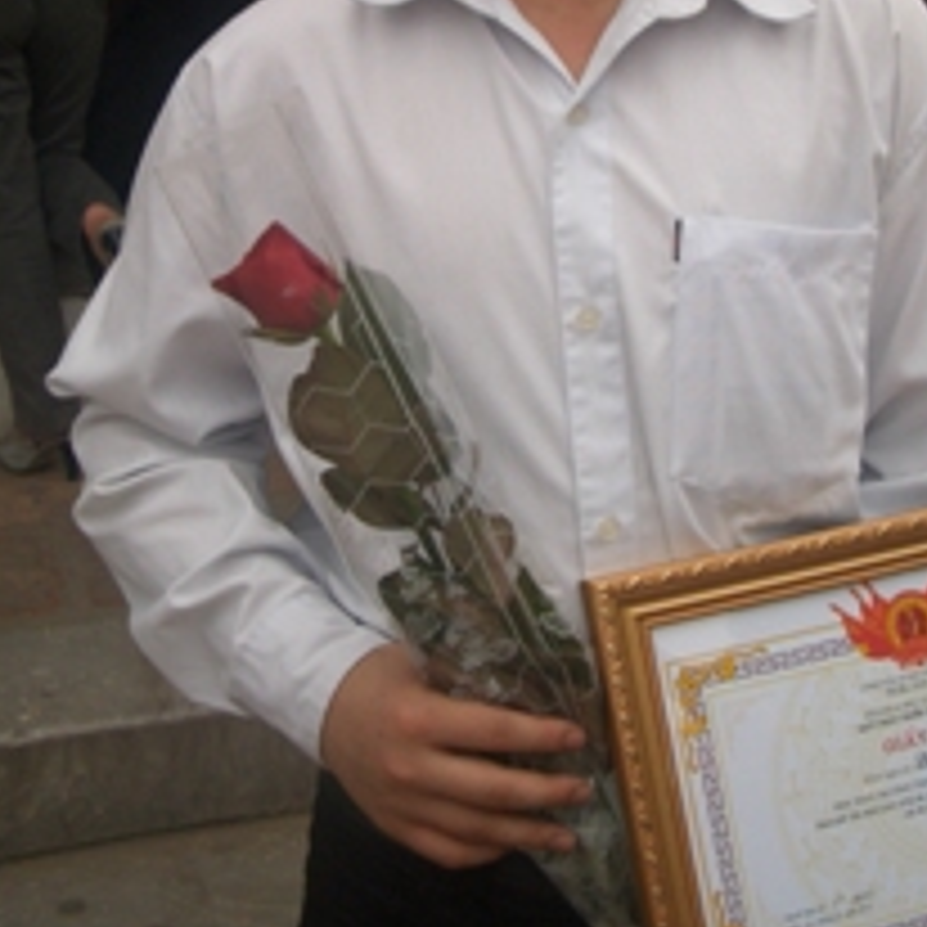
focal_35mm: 60
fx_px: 1818
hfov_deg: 28.4
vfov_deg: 27.9
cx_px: 634
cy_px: 148
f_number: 2.6
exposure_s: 1/640
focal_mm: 5.8
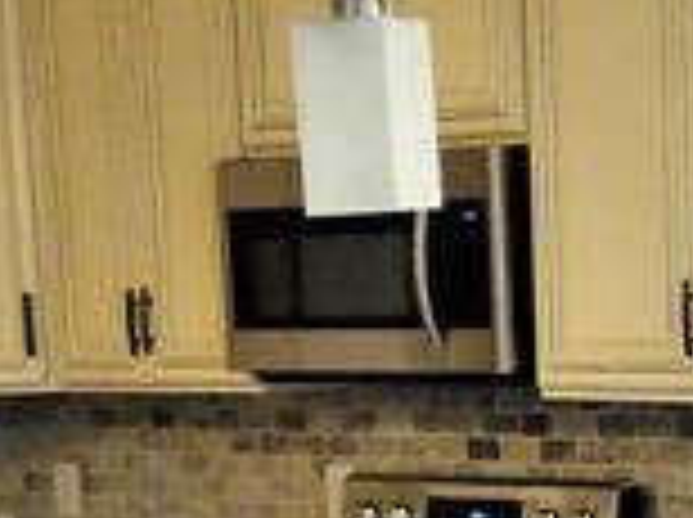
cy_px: 748
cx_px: 886
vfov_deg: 10.8
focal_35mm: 133
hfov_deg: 14.3
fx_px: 2658
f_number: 2.8
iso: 200
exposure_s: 1/60
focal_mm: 3.58
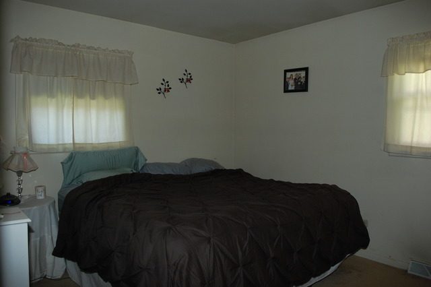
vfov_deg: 47.9
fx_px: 323
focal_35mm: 27
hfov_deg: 67.4
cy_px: 144
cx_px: 216
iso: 400
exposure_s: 1/60
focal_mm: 18
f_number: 4
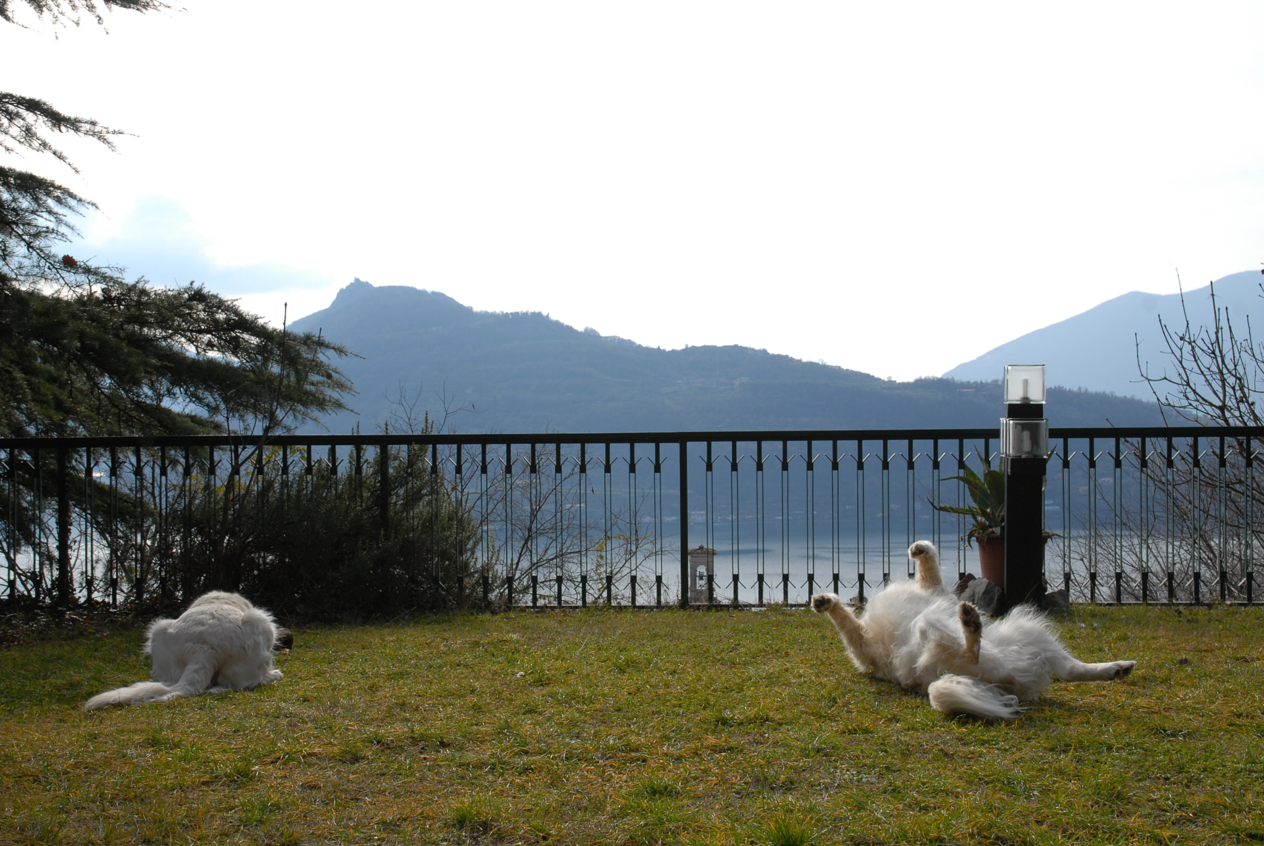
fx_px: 1371
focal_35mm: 39
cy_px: 423
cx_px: 632
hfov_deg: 49.5
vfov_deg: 34.3
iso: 200
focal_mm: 26
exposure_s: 1/320
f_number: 9
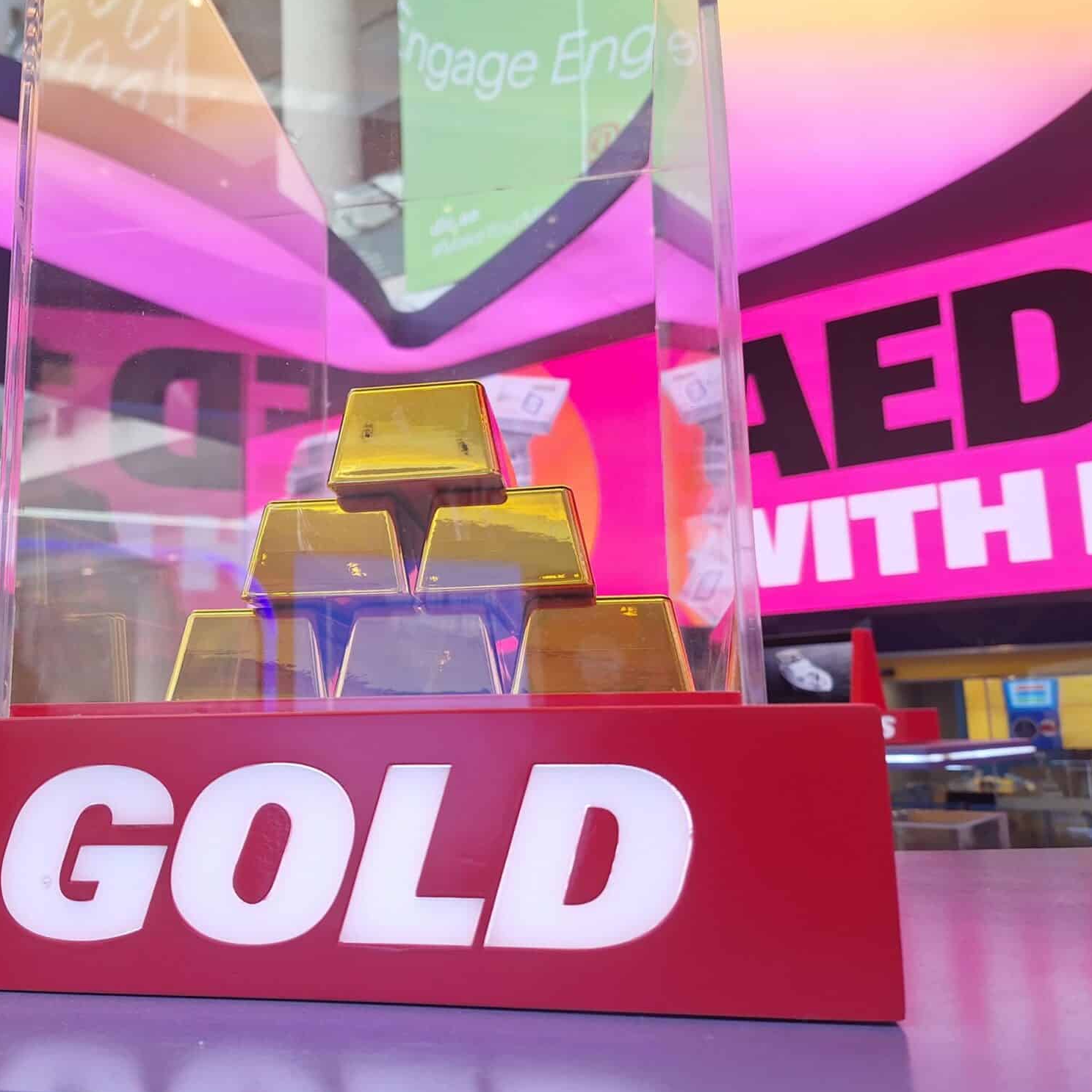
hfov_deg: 56.7
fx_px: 999
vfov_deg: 57.3
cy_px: 549
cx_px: 420
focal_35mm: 28
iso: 40
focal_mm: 5.54
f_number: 1.8
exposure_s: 1/123
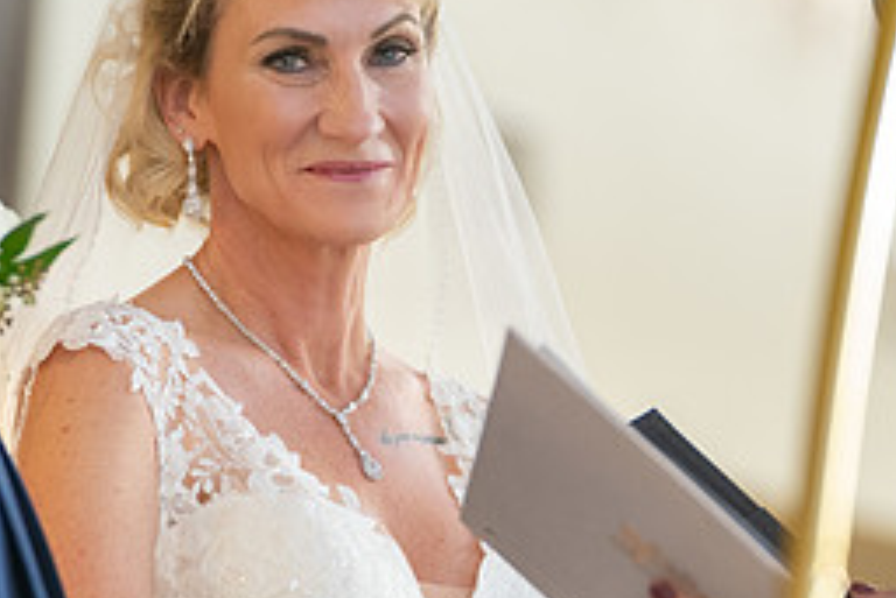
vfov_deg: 3.9
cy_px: 291
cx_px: 278
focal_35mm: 350
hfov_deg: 5.9
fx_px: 8716
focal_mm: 134
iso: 800
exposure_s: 1/320
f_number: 2.8
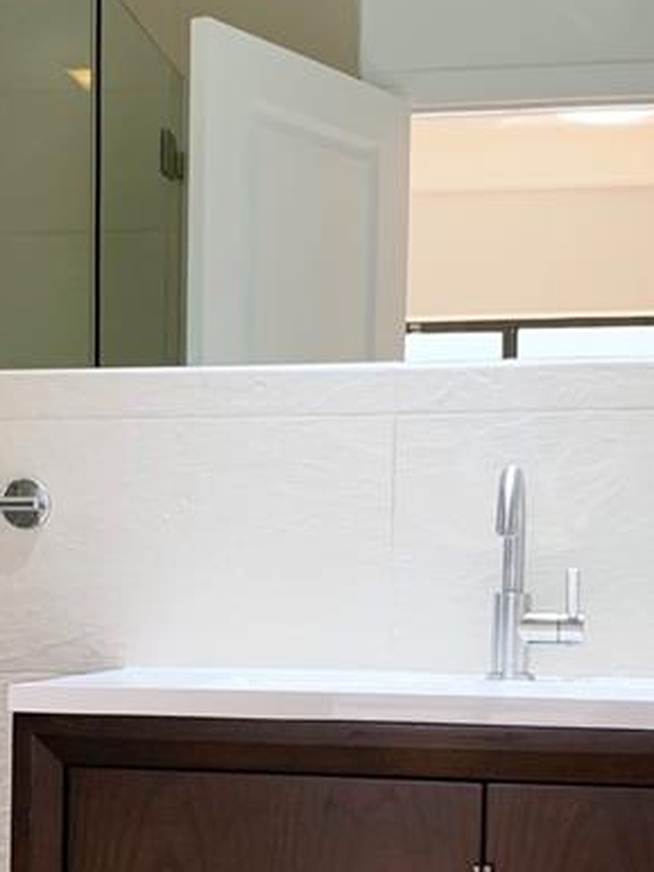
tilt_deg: -3.8
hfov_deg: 18.1
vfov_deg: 23.6
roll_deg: -0.3
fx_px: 2039
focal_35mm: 81
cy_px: 750
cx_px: 163
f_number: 1.8
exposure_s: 1/105
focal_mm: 4.25
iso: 100
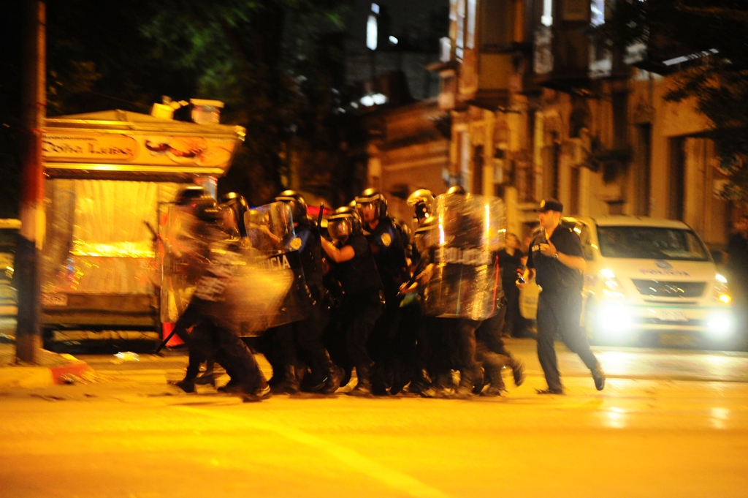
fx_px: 3322
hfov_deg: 12.8
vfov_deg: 8.6
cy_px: 249
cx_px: 374
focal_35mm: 160
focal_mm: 160
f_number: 4.5
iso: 3200
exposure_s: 1/25
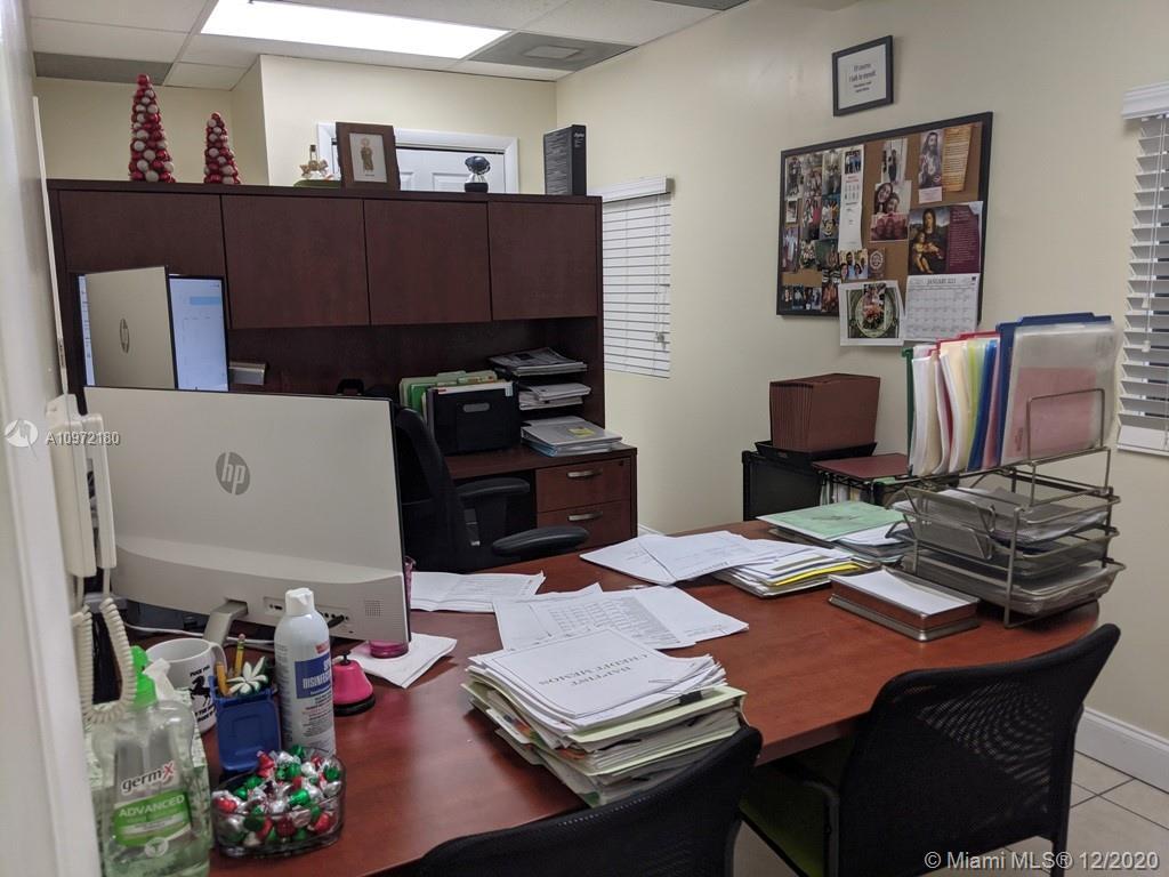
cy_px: 438
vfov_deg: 51.4
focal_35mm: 27
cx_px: 584
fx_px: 912
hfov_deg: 65.3
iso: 64
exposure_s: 1/120
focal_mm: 4.44
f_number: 1.8
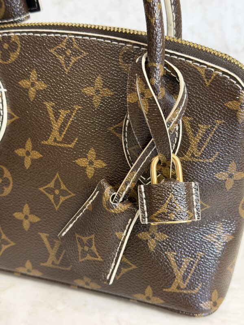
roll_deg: -1.3
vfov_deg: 39.7
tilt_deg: -27.4
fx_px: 451
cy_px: 162
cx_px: 122
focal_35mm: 48
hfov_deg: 30.3
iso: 250
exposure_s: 1/60
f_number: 1.78
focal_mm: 6.76
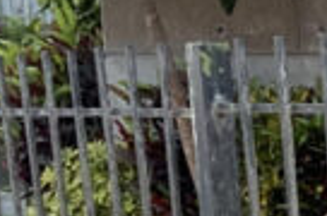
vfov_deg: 6.7
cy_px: 641
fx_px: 1667
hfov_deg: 10.6
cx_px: 570
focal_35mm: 184
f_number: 2.2
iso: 25
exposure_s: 1/302
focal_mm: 2.71
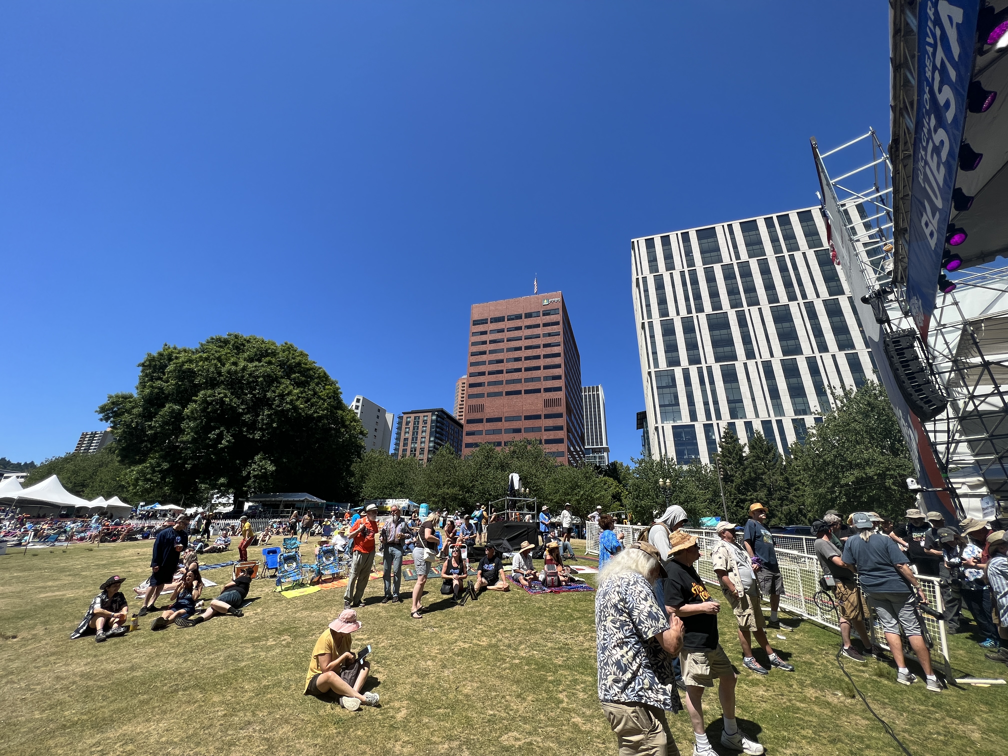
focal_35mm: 13
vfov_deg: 89.9
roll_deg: -0.8
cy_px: 378
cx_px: 504
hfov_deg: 106.2
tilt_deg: +22.3
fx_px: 379
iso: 32
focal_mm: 1.57
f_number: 1.8
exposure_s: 1/1410
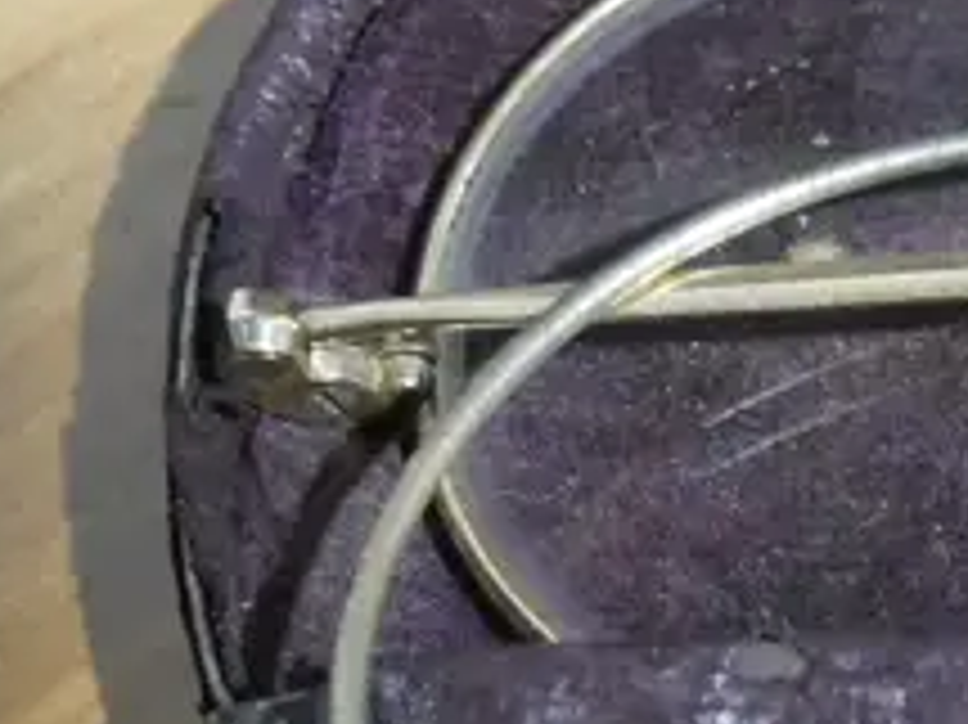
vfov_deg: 7.1
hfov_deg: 9.0
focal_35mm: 210
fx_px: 5869
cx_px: 1751
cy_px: 252
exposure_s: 1/60
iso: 1600
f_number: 5
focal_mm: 22
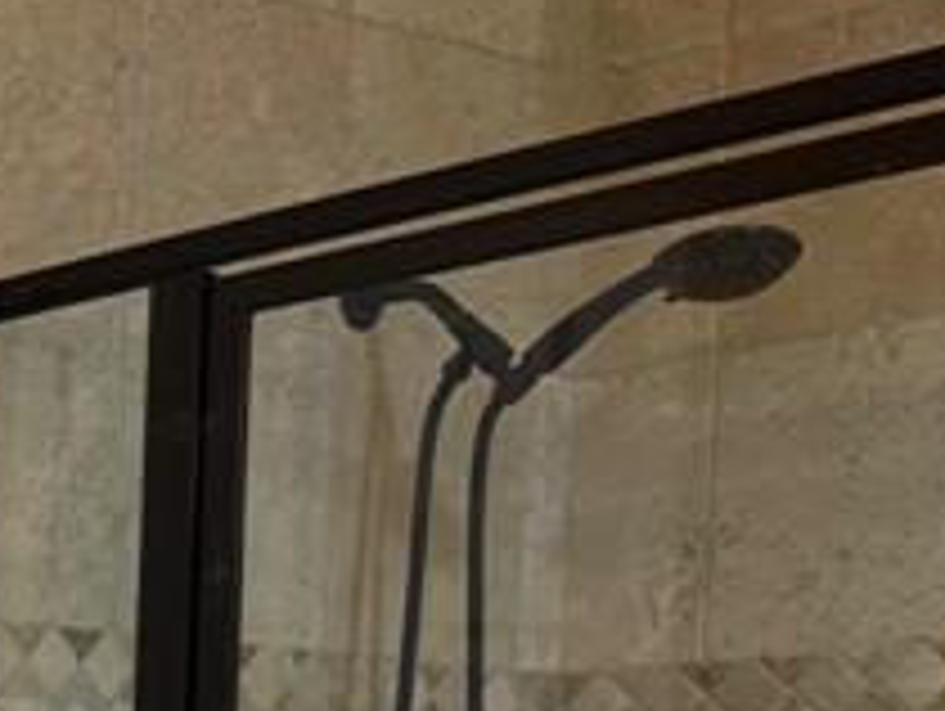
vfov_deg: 11.9
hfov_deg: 13.0
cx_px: -1292
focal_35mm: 117
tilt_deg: -3.0
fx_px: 3198
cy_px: 1197
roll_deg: -0.5
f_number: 1.78
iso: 125
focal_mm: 6.76
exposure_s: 1/120
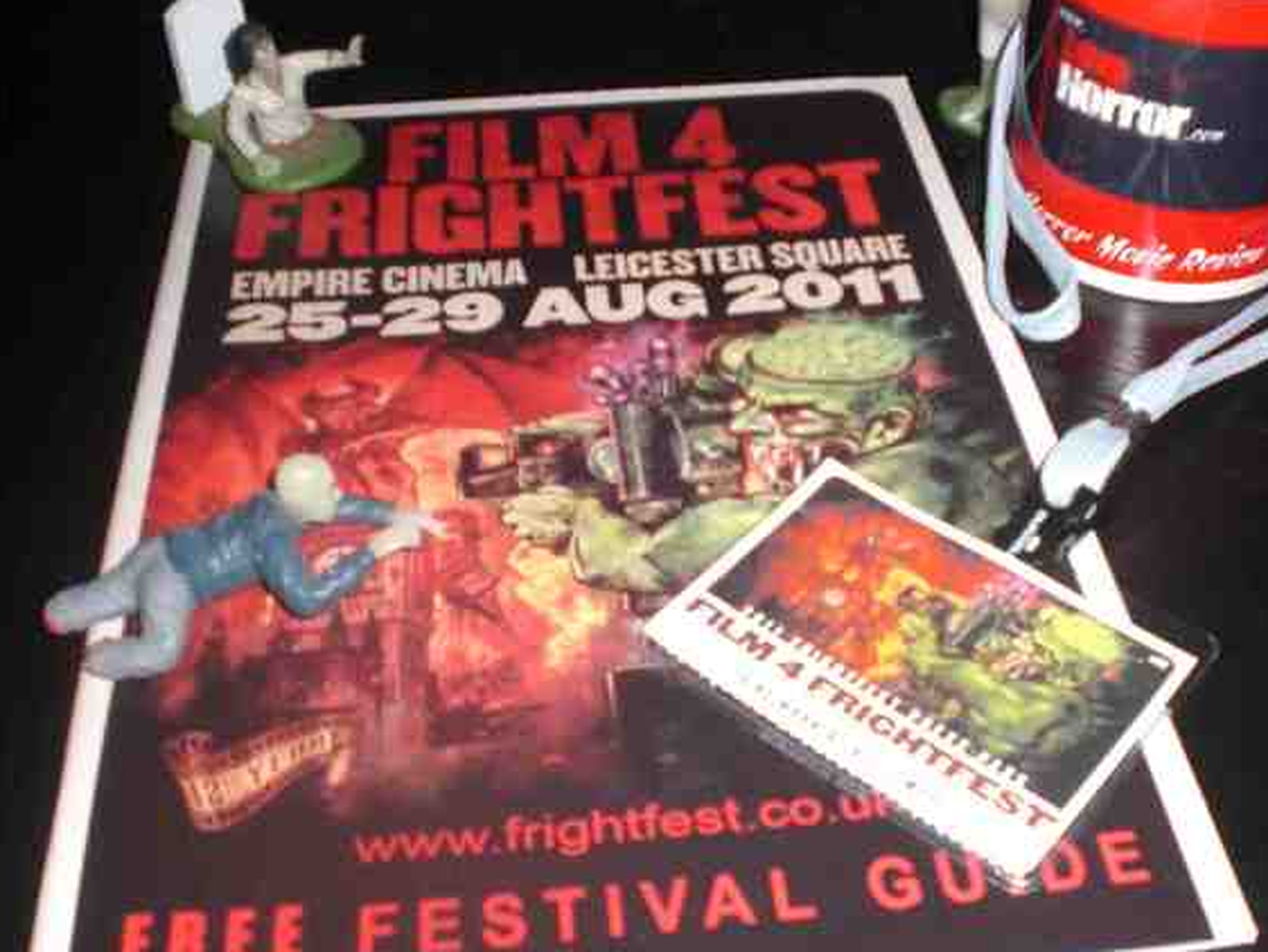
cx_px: 729
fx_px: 1649
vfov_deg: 32.2
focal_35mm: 45
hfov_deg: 41.9
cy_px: 451
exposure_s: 1/60
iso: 200
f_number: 3.1
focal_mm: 6.3
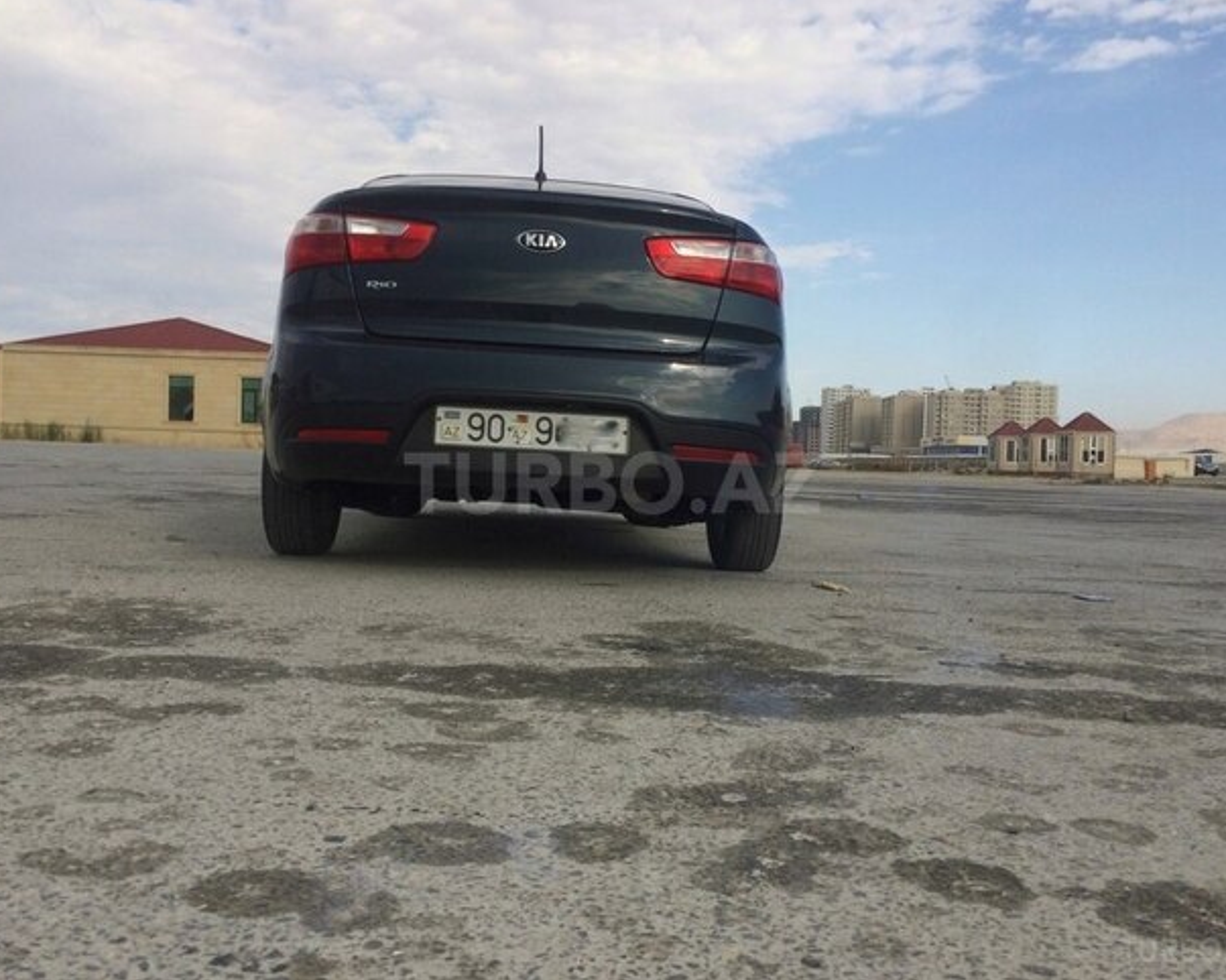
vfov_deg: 47.1
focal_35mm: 31
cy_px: 483
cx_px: 612
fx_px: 1124
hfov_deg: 57.2
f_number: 2.2
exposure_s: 1/1709
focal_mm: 4.15
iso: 32
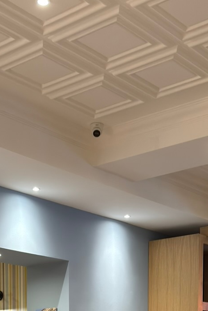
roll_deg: -2.3
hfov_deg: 18.7
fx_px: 632
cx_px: 90
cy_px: 363
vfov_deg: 25.2
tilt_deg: +3.0
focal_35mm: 73
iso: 250
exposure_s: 1/50
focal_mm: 6.76
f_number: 1.78
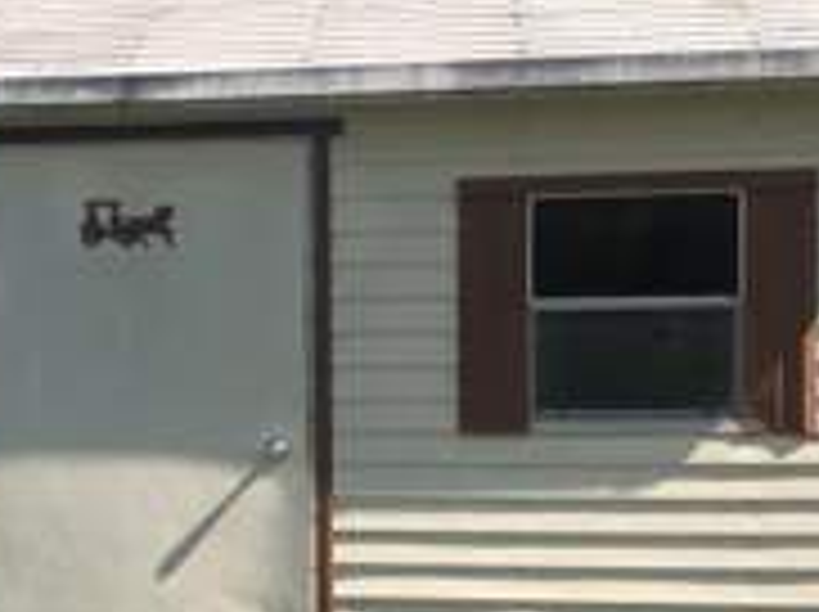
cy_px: 367
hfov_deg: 25.8
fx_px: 1749
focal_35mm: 74
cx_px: 148
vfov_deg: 19.8
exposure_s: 1/1567
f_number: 1.8
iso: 20
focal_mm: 4
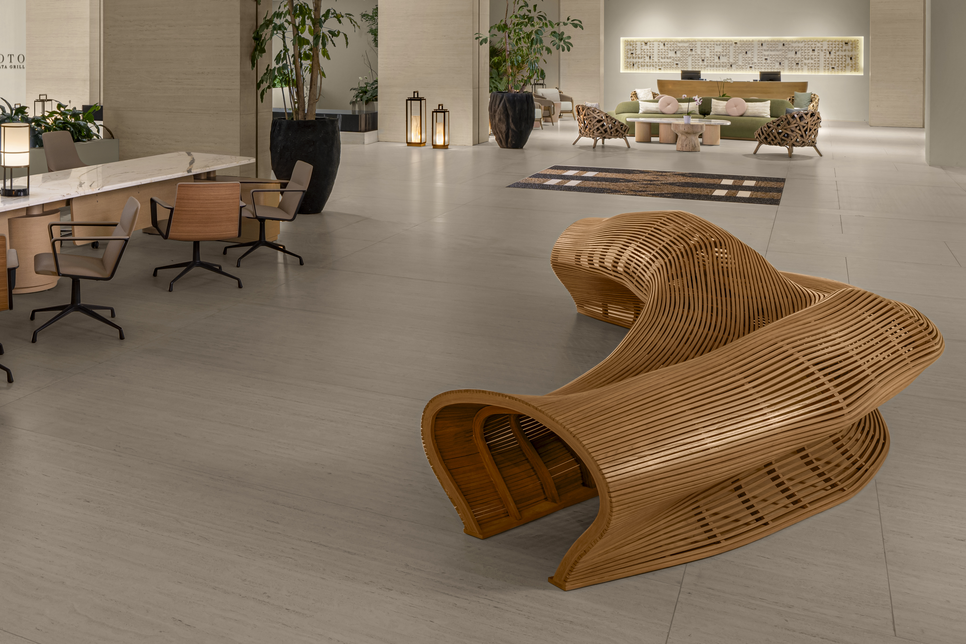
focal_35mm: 39
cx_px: 159
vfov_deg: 32.7
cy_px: 78
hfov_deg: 46.3
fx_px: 1046
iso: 100
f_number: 11
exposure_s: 5
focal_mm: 19.5
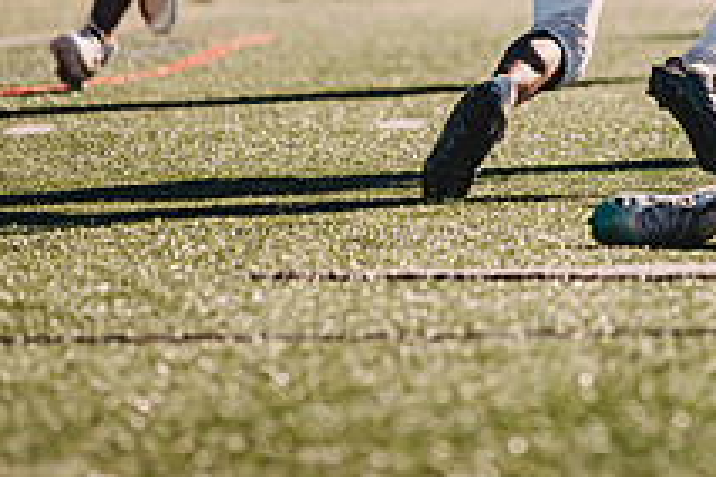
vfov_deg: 2.9
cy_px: -160
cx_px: 649
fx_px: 9486
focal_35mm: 477
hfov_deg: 4.3
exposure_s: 1/2000
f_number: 3.2
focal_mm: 175
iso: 250
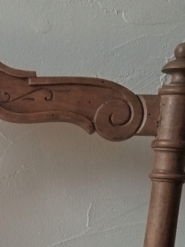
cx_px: -21
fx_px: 727
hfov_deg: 14.2
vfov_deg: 18.3
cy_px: 295
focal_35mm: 102
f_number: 2.2
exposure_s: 1/100
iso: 175
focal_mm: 3.46
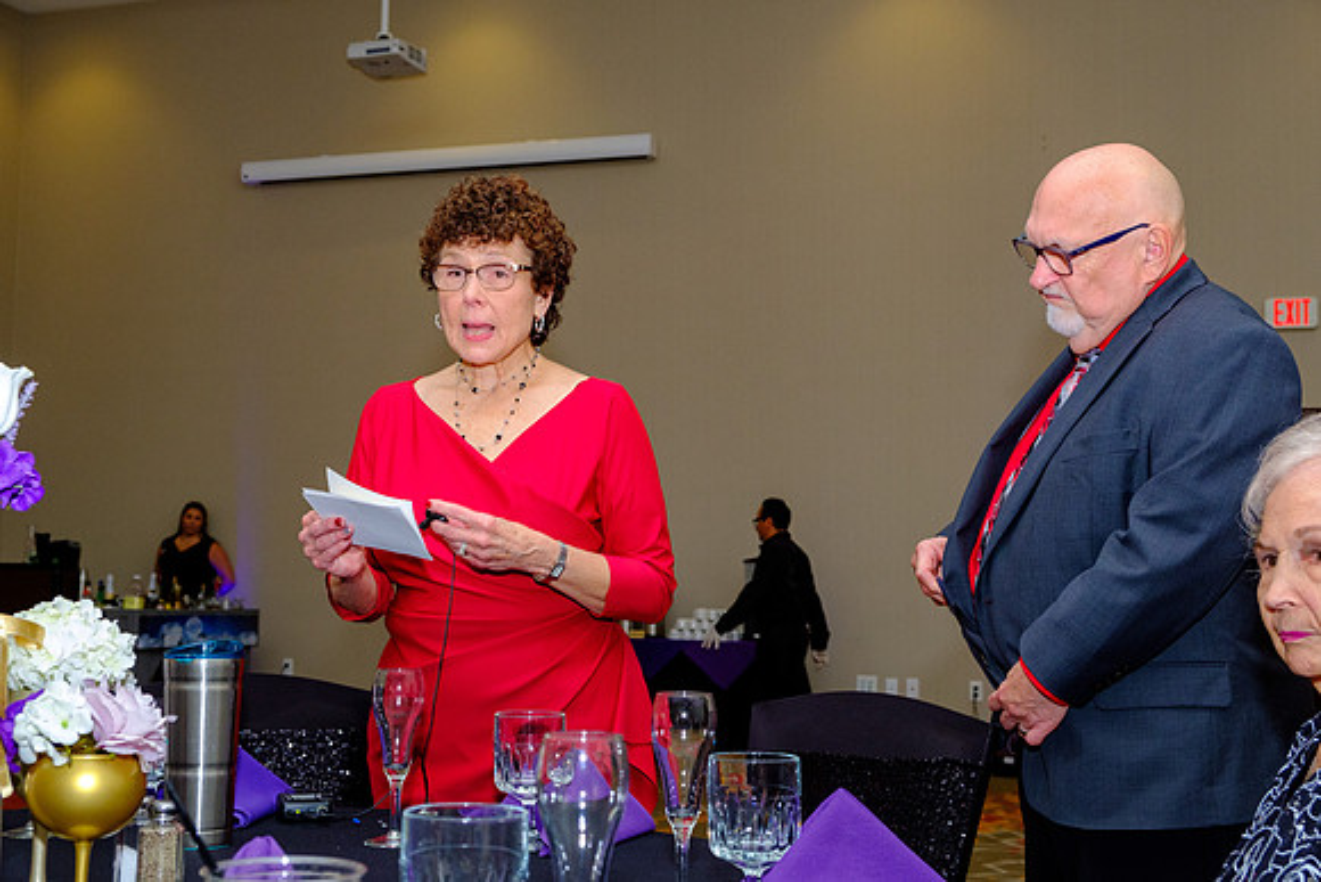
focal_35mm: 45
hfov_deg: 43.6
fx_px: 1652
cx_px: 660
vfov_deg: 29.9
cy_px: 441
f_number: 5.6
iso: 1600
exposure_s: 1/160
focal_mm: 30.2
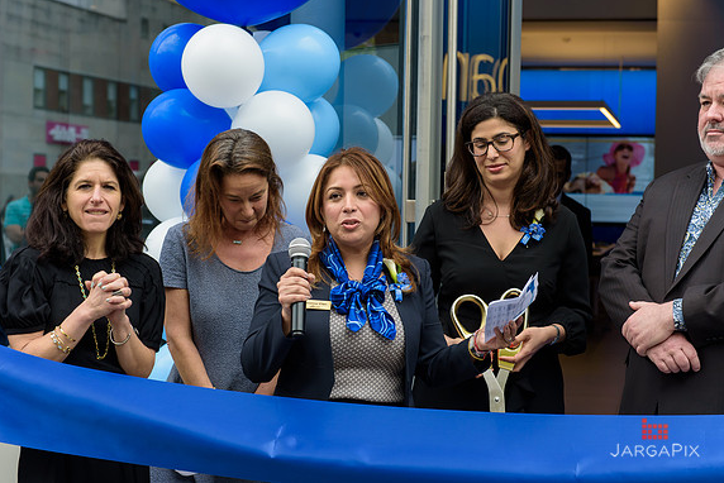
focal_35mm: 71
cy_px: 240
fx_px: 1429
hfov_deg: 28.4
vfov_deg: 19.2
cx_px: 365
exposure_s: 1/250
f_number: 5
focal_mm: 70
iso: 200
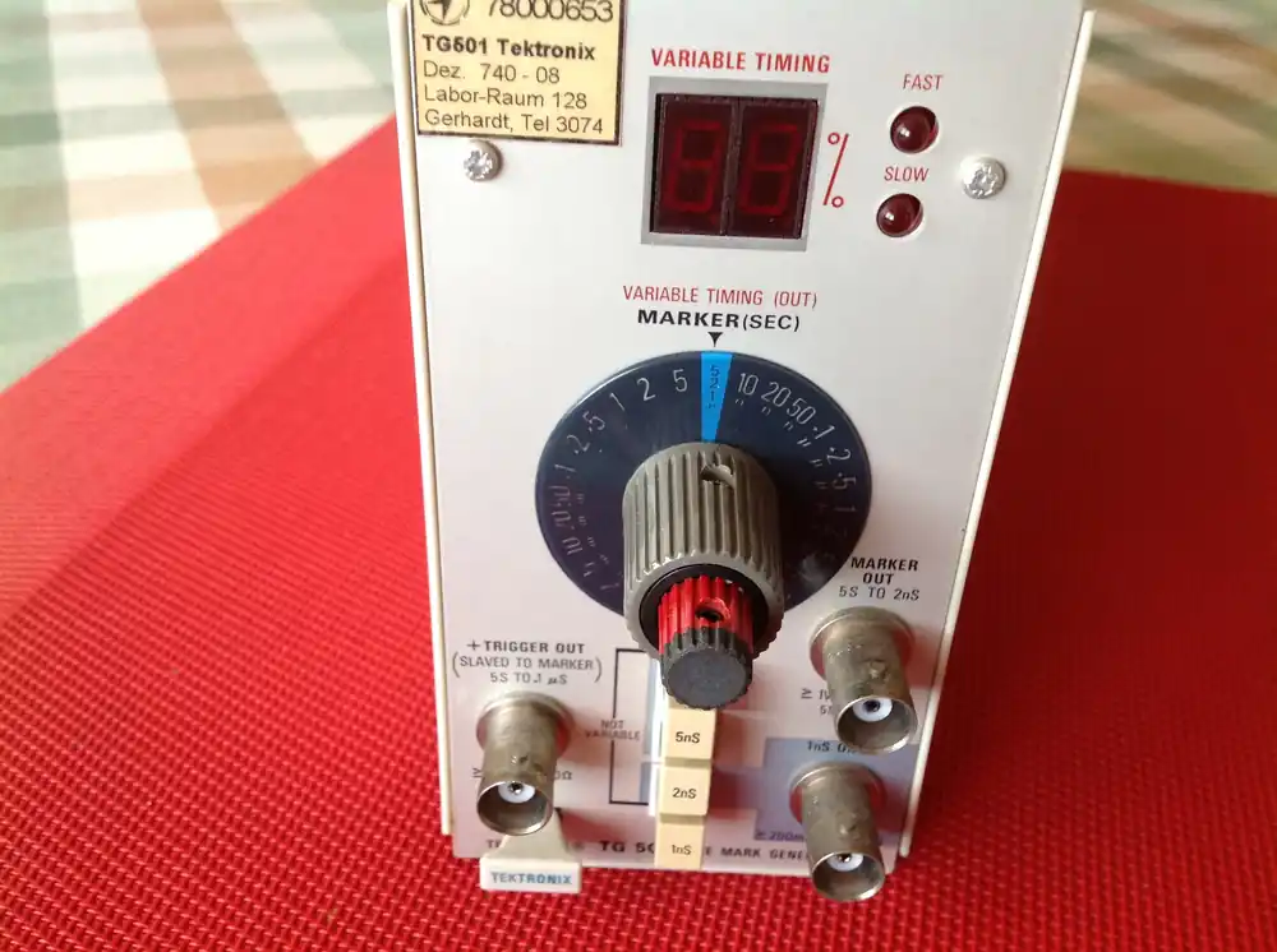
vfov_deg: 40.6
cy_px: 476
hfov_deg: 52.7
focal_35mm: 35
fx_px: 1289
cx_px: 638
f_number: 2.4
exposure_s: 1/15
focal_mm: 4.28
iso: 125
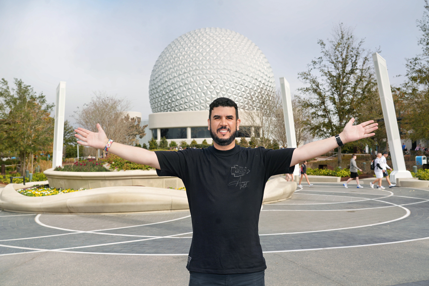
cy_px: 143
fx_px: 405
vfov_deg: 38.9
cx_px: 214
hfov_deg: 55.8
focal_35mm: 34
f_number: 7.1
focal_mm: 34
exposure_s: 1/200
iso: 100
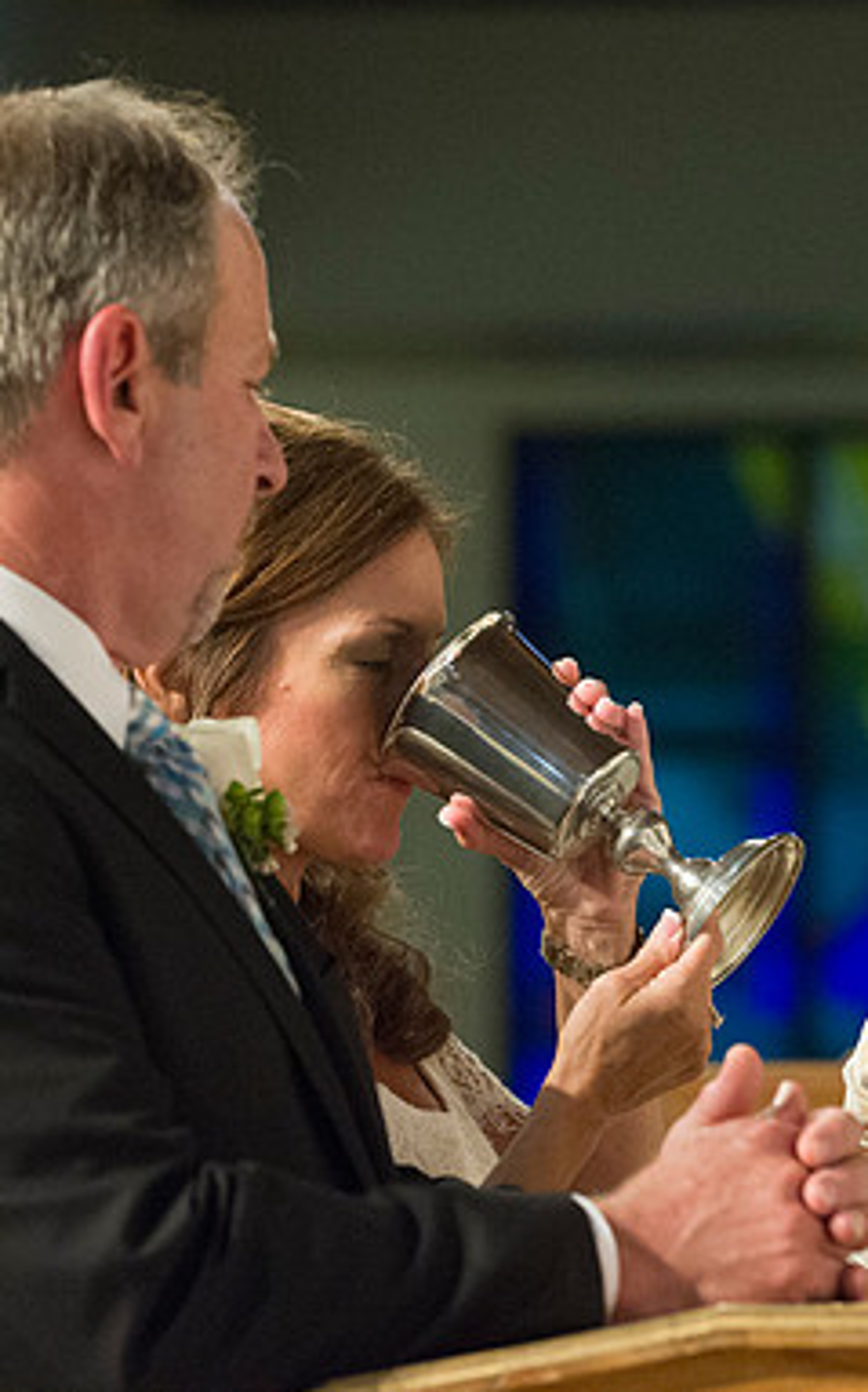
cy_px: 694
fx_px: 9359
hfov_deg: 5.3
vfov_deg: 8.5
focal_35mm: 247
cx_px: 617
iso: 5000
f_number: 4
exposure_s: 1/160
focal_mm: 160
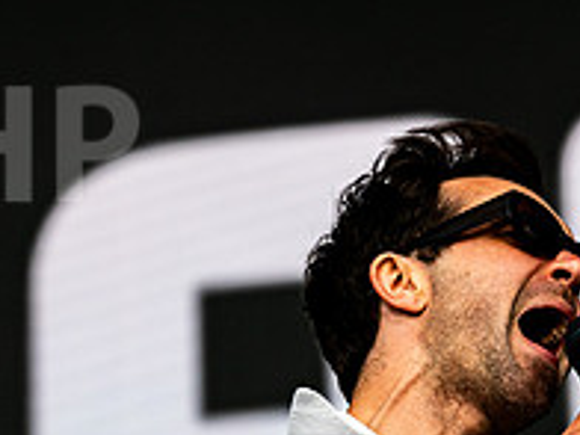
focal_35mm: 412
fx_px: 6903
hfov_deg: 4.8
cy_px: 496
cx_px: 539
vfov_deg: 3.6
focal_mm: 145
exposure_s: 1/2500
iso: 250
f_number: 5
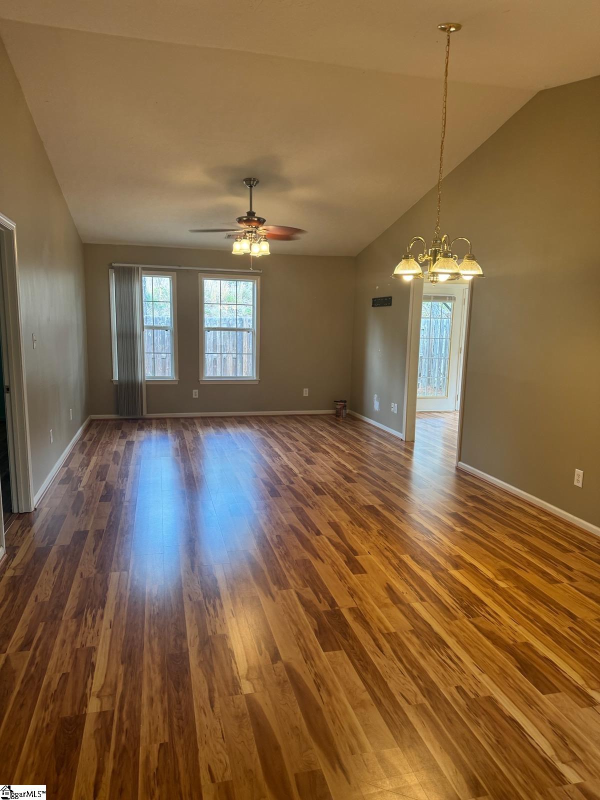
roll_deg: +0.8
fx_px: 555
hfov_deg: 56.8
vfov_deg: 71.6
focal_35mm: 24
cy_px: 400
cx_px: 300
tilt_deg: -9.3
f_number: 1.78
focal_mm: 6.76
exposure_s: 1/60
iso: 100
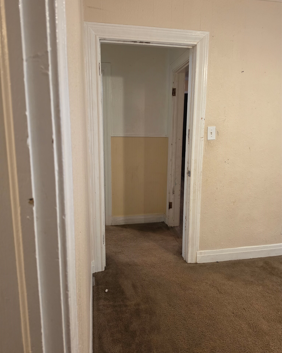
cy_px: 166
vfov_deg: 70.2
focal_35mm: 24
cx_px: 141
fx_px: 250
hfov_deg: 58.8
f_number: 1.4
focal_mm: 6.5
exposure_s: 1/120
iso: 320
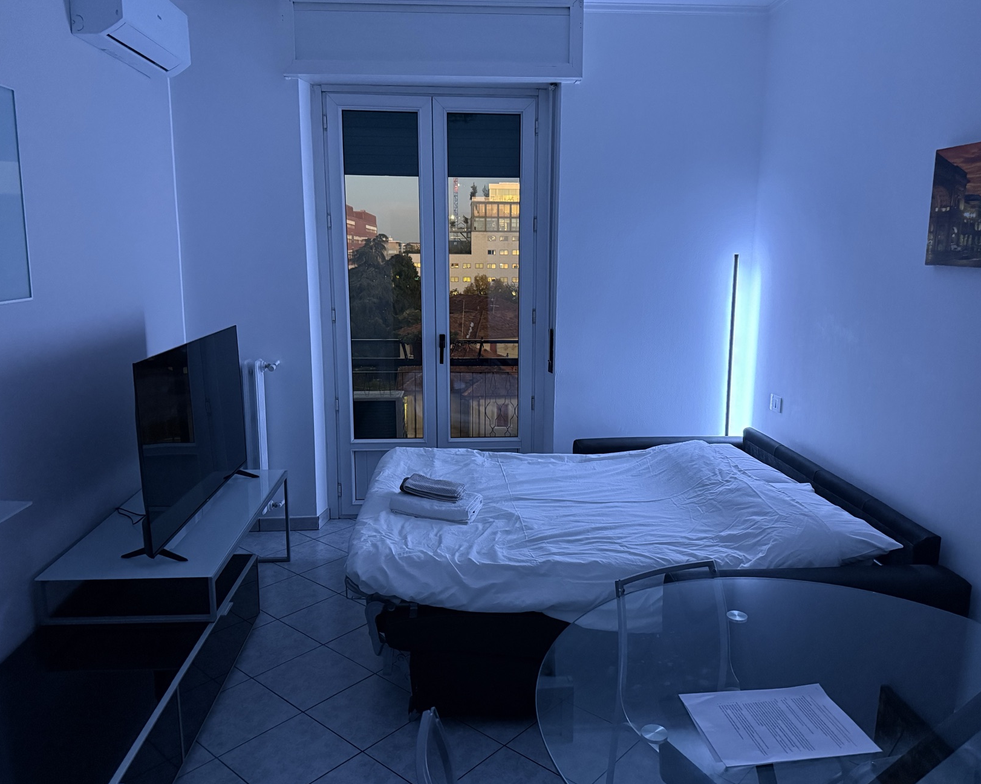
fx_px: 755
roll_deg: -0.2
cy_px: 388
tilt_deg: -10.7
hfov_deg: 66.0
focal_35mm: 26
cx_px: 507
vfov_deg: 54.9
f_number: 1.78
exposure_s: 1/40
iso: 1000
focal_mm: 6.76
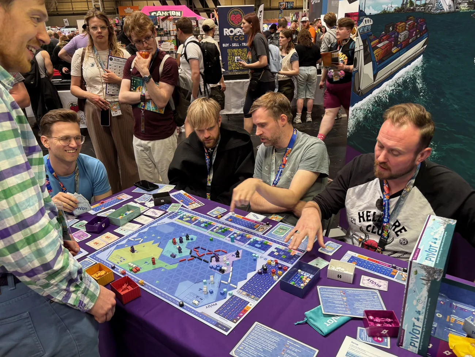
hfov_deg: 67.3
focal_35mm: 26
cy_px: 178
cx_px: 238
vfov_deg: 53.1
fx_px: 357
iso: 80
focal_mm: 5.96
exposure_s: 1/50
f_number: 1.6
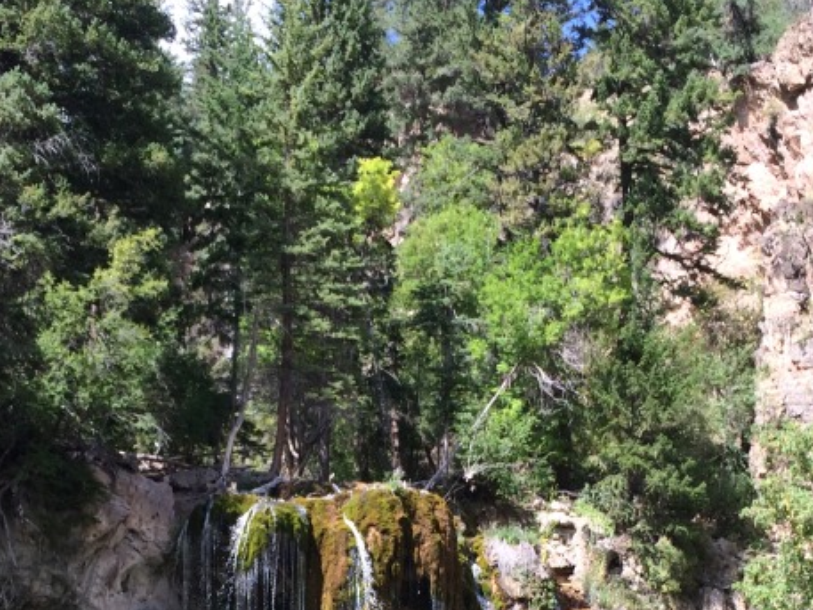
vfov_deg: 21.9
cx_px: 334
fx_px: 1527
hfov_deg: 29.8
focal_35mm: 65
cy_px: 594
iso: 32
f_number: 2.2
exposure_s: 1/578
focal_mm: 4.15
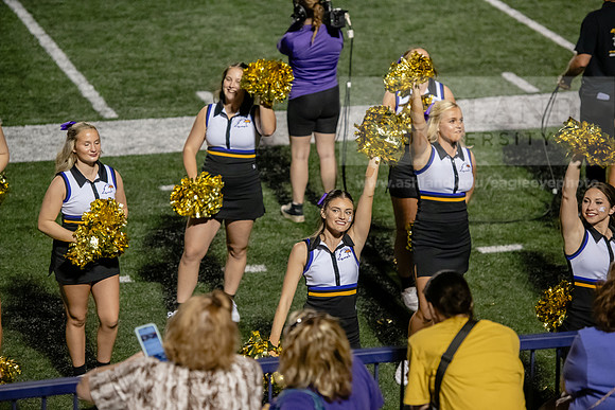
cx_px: 308
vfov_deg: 10.2
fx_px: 2307
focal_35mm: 135
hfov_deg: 15.2
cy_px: 205
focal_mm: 135
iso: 4000
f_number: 3.5
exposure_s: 1/500
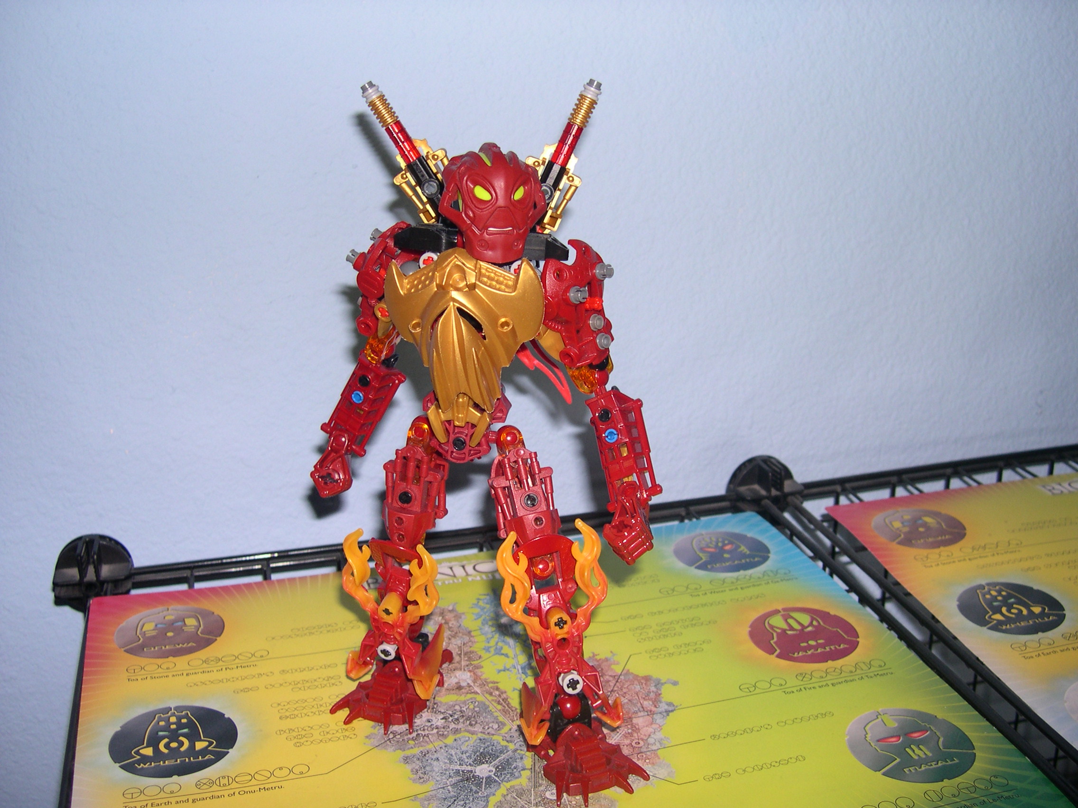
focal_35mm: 38
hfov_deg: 49.0
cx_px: 539
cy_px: 404
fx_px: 1183
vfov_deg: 37.7
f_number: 2.8
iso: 100
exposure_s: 1/60
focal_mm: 8
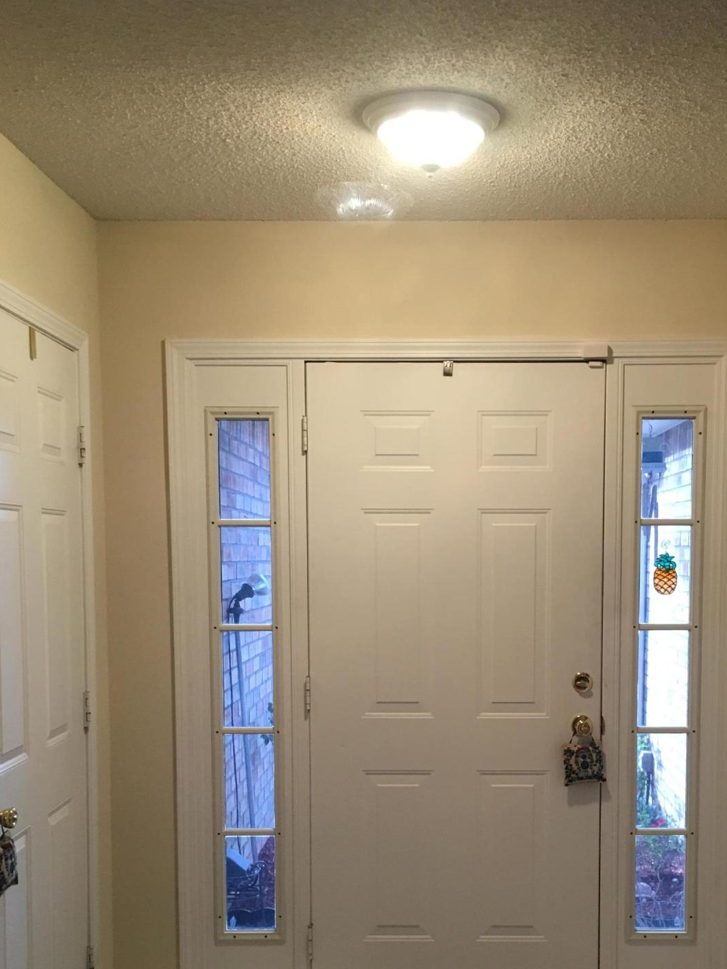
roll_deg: -0.2
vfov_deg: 45.0
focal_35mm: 41
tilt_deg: -5.0
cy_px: 657
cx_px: 434
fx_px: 1148
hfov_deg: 35.0
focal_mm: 4.15
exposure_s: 1/30
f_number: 2.2
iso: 80
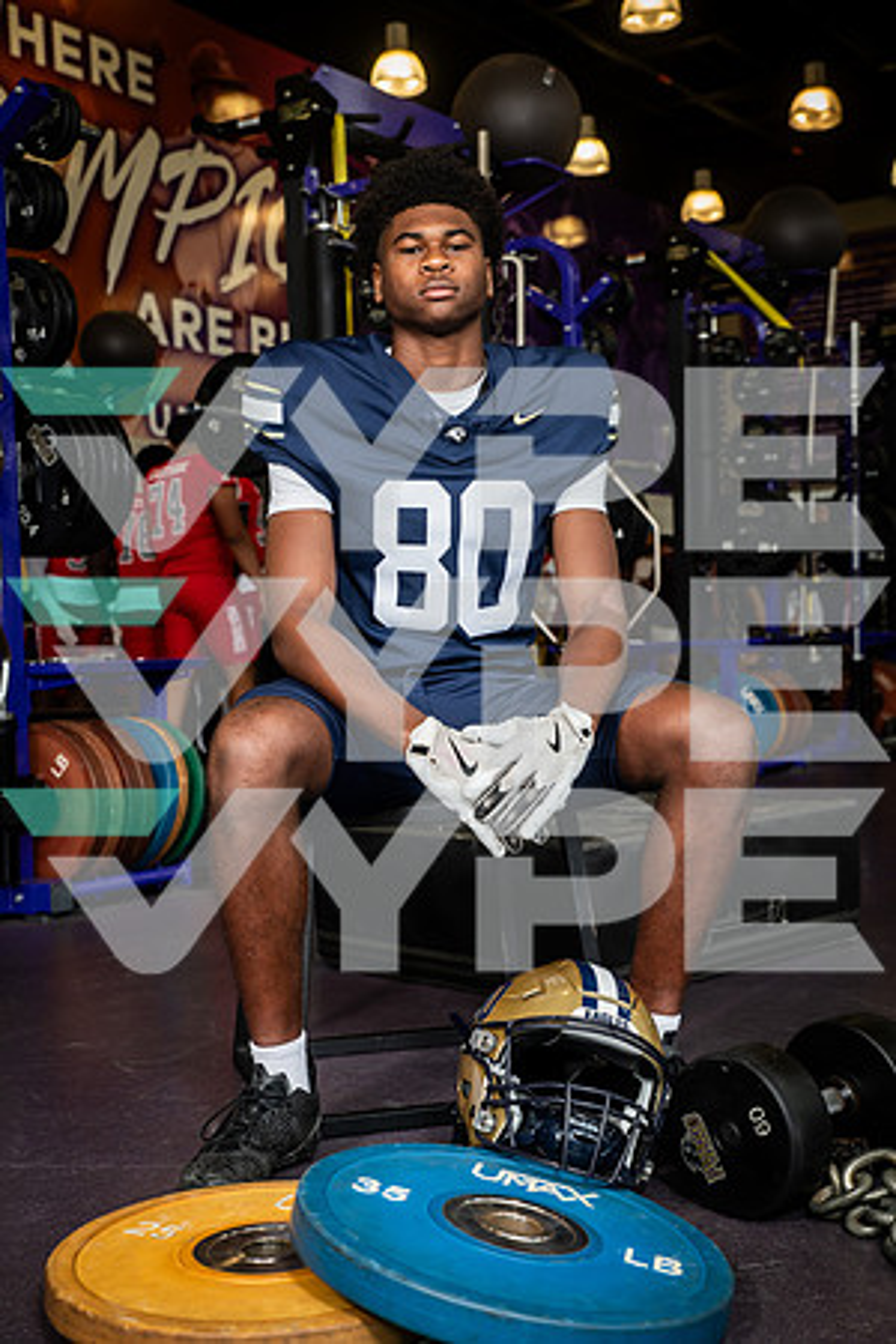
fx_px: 1792
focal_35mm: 48
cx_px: 448
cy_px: 672
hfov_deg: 28.1
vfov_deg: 41.1
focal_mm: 48
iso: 500
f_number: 5.6
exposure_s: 1/250
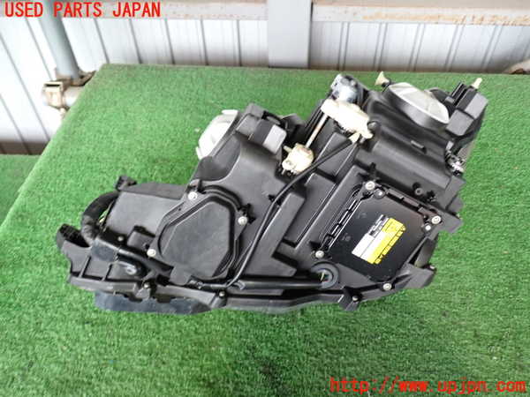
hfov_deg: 60.0
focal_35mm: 30
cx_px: 265
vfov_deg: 46.8
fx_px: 459
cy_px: 198
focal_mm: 5.4
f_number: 2.3
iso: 200
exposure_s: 1/30
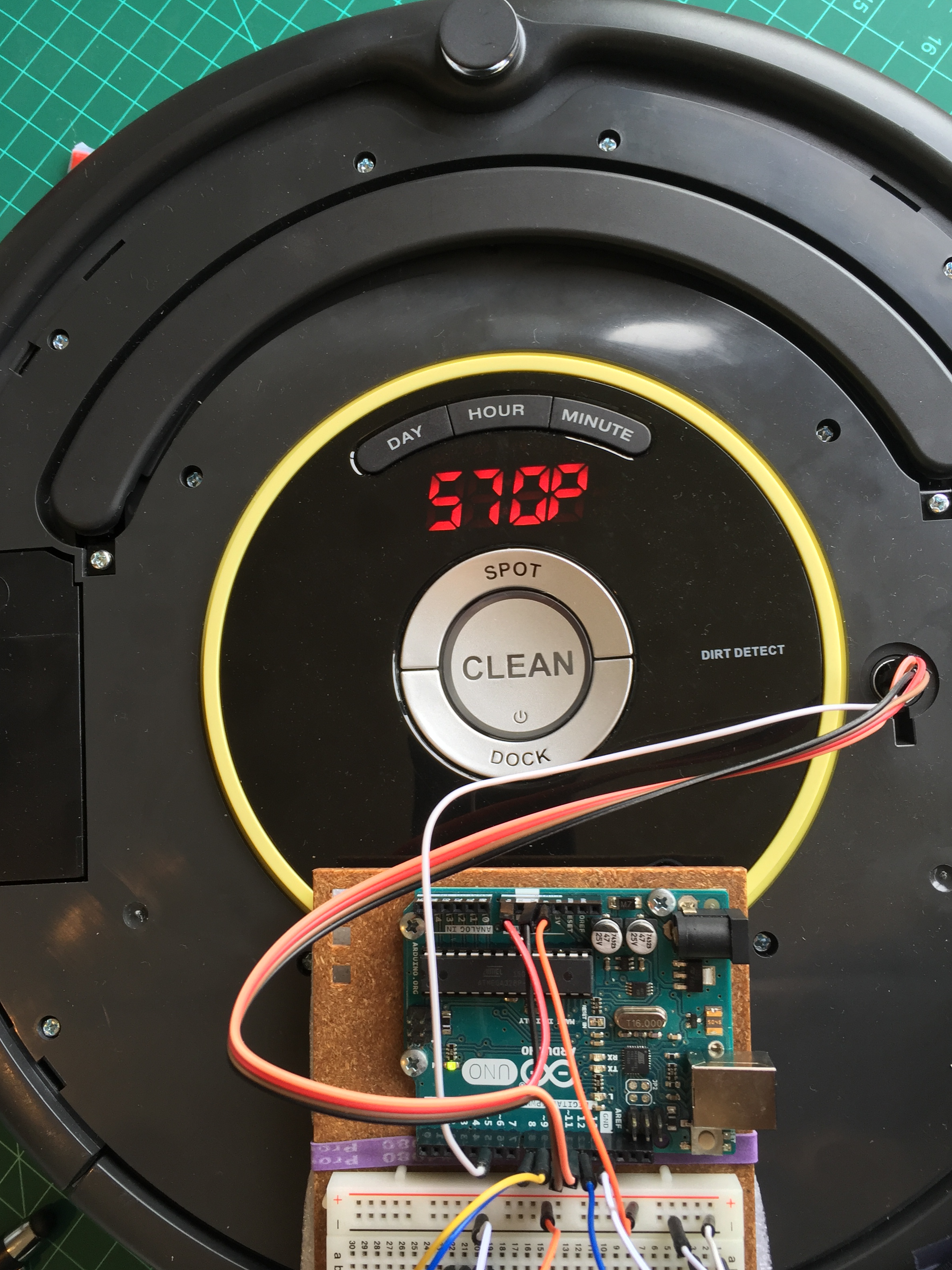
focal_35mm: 30
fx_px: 1100
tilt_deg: -82.4
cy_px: 621
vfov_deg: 60.0
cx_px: 466
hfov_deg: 46.8
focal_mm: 4.15
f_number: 2.2
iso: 40
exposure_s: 1/50
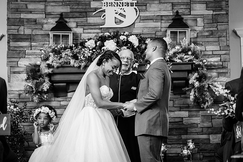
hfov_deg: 14.2
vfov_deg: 9.5
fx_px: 972
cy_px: 81
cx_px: 122
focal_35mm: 144
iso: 2000
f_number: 4
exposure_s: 1/200
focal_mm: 144
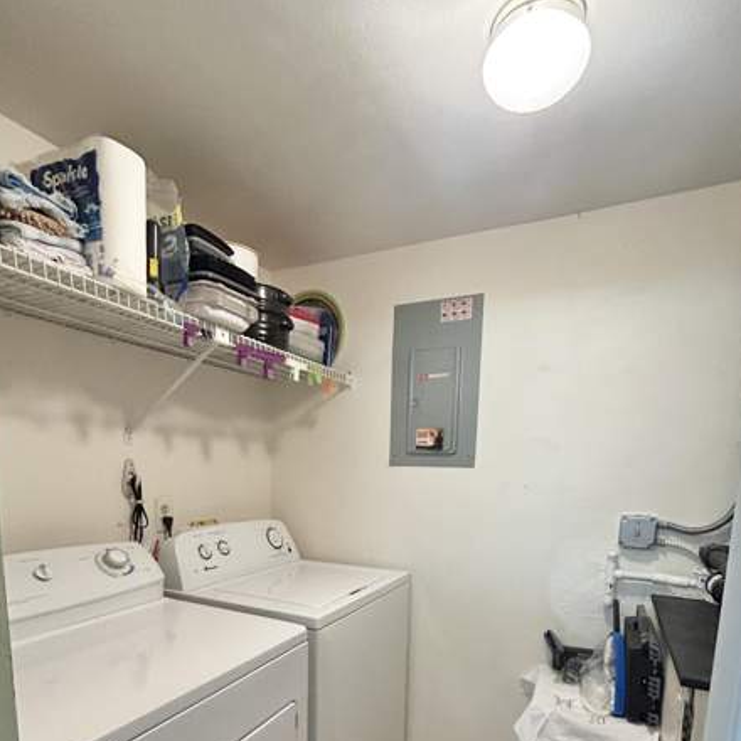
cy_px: 536
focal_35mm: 18
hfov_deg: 80.7
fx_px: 436
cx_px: 362
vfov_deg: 76.1
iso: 640
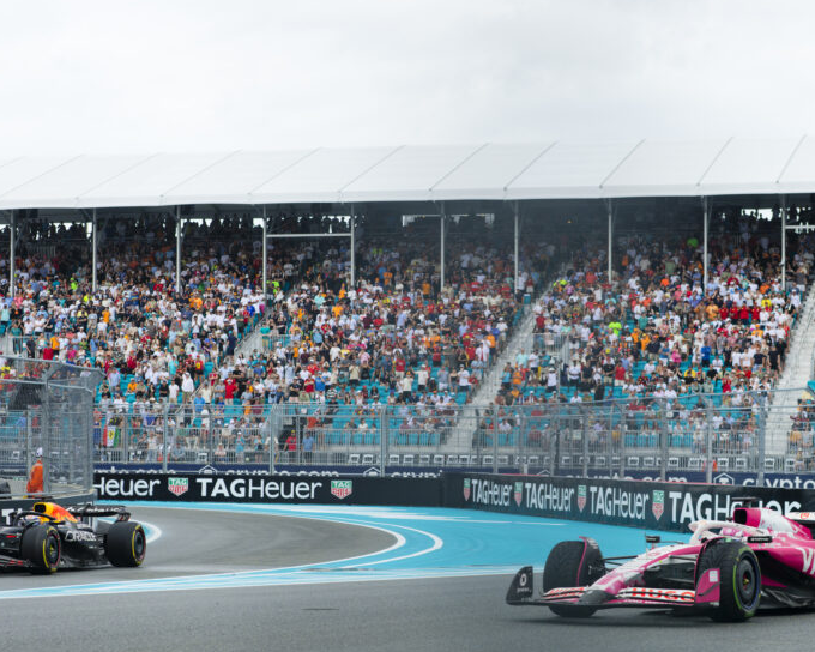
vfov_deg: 15.5
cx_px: 349
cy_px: 402
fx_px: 2388
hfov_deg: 19.4
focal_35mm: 99
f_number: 4
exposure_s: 1/2000
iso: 400
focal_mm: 70
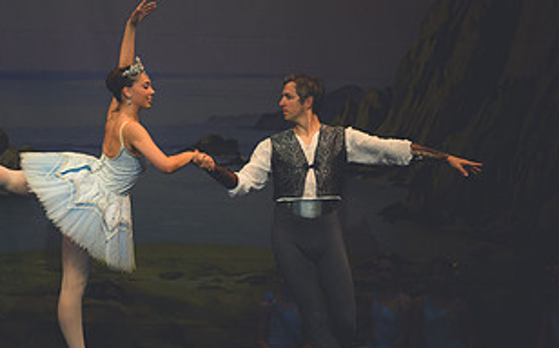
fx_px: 5557
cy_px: 155
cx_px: 111
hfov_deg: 5.8
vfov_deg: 3.6
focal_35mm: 365
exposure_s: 1/500
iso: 400
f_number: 2.8
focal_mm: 190
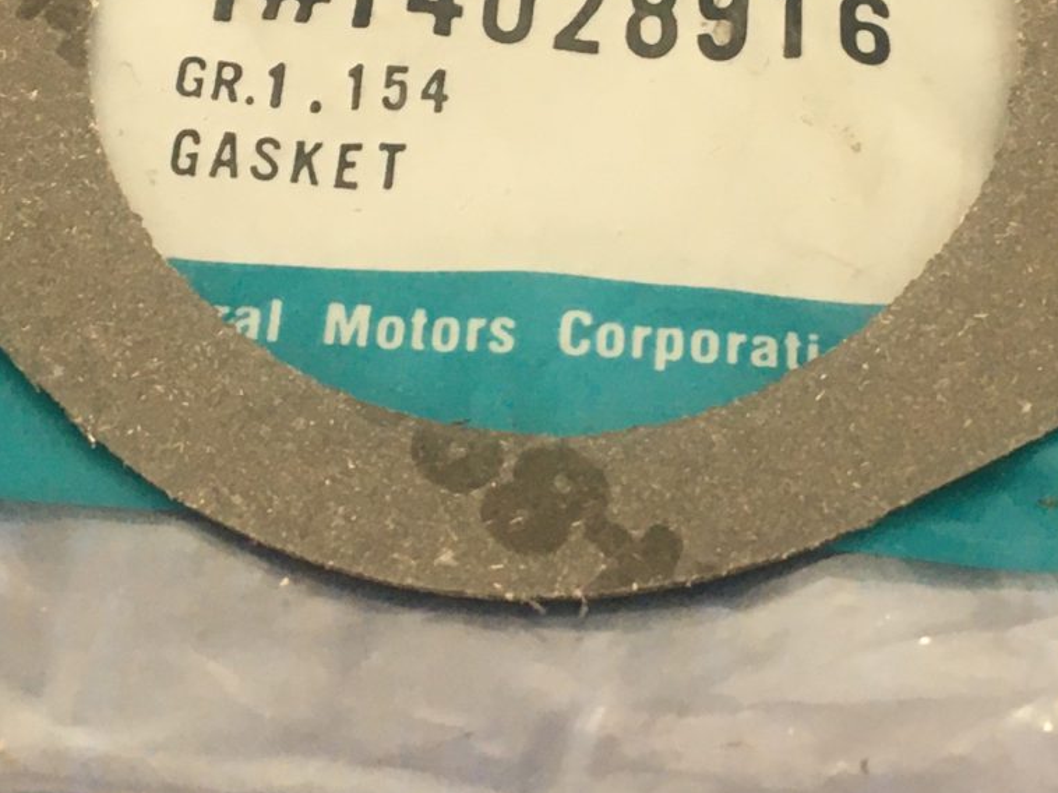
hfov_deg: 20.0
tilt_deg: -58.7
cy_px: 183
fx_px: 2994
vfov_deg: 15.0
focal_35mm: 98
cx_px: 535
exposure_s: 1/30
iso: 64
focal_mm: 4.15
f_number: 2.2
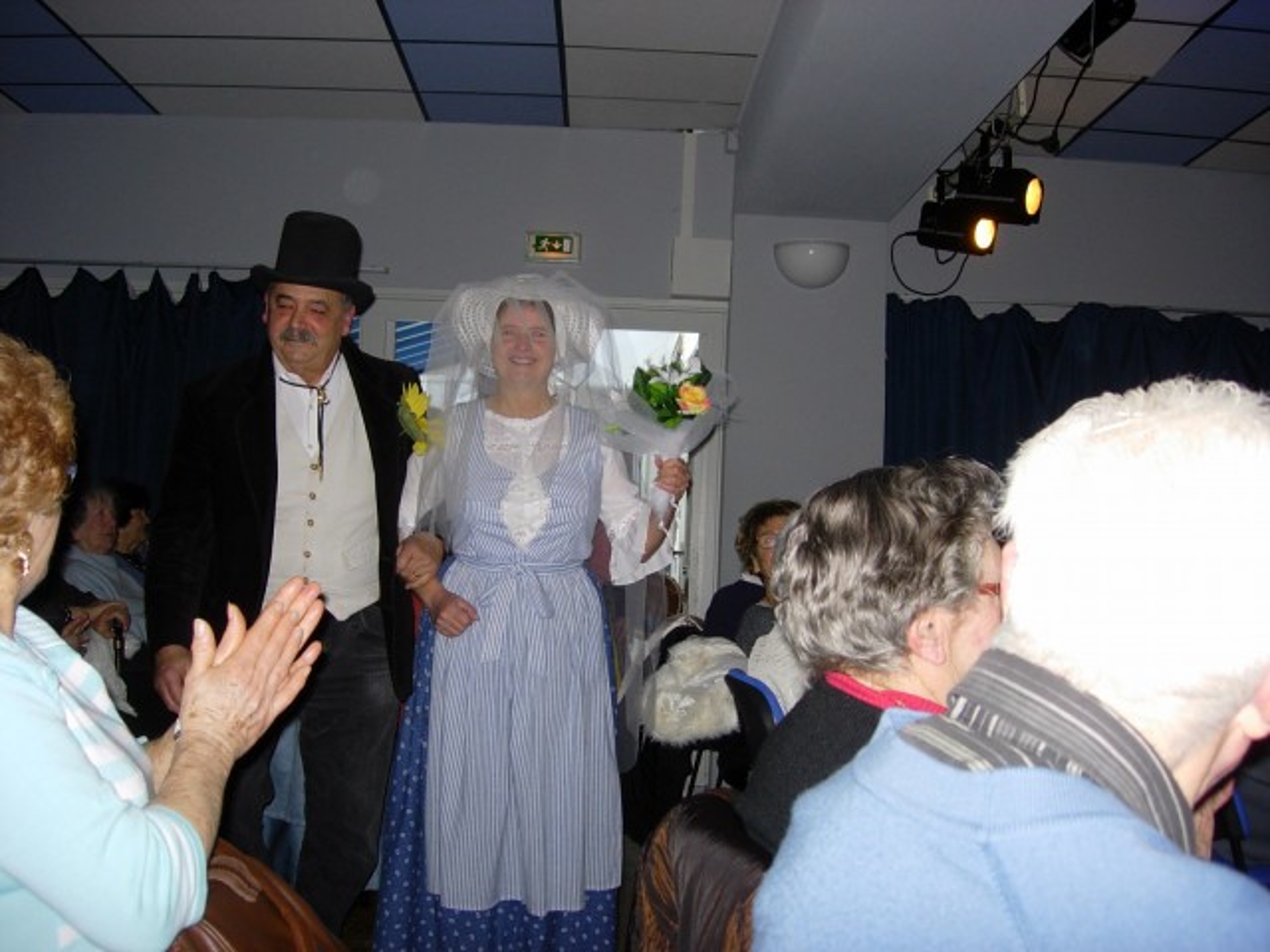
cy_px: 476
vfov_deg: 37.7
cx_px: 635
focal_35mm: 38
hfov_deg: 49.0
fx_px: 1394
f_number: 2.8
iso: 79
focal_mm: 7.8
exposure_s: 1/64
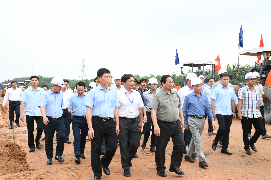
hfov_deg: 41.1
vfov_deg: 28.1
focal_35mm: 48
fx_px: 361
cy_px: 90
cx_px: 136
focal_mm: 32
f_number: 5.6
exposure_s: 1/200
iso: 250
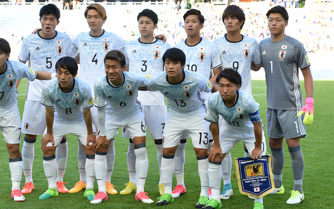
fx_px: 692
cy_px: 94
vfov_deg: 17.2
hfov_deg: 27.1
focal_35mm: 76
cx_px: 140
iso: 1600
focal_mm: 62
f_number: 6.3
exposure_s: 1/1000
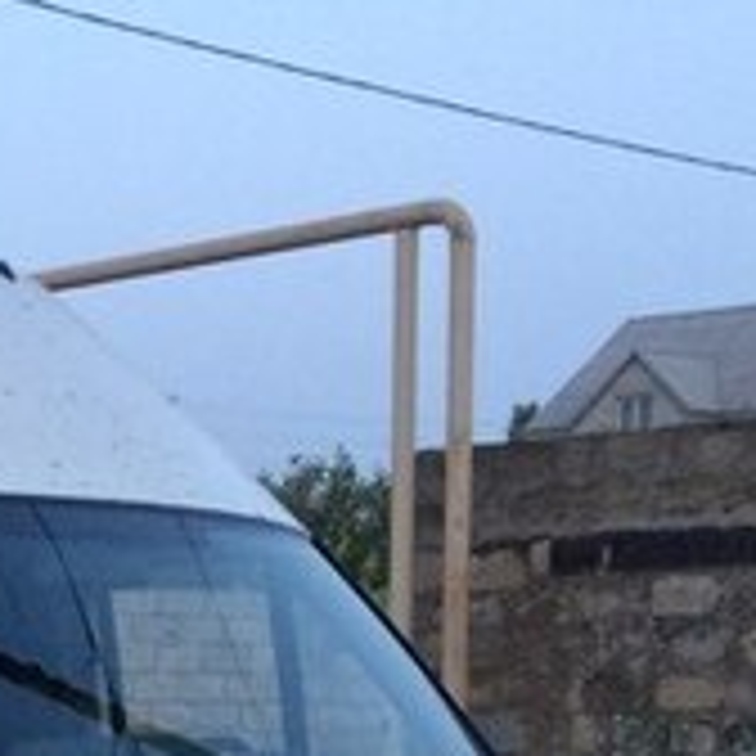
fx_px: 2496
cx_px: -274
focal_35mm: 101
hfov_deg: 16.2
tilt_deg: -8.0
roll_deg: +1.1
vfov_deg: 16.0
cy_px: 1078
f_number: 2.2
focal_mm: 4.15
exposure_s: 1/33
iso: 80
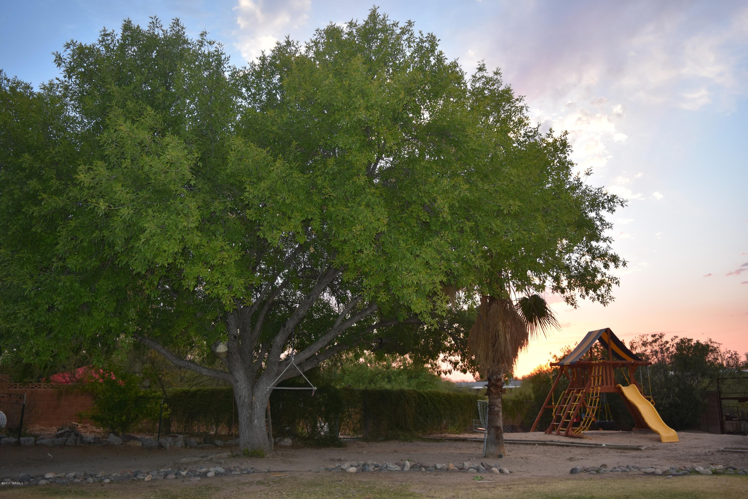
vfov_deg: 47.9
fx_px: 561
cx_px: 374
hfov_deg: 67.4
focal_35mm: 27
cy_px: 250
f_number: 3.5
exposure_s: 1/125
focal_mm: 18
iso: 200
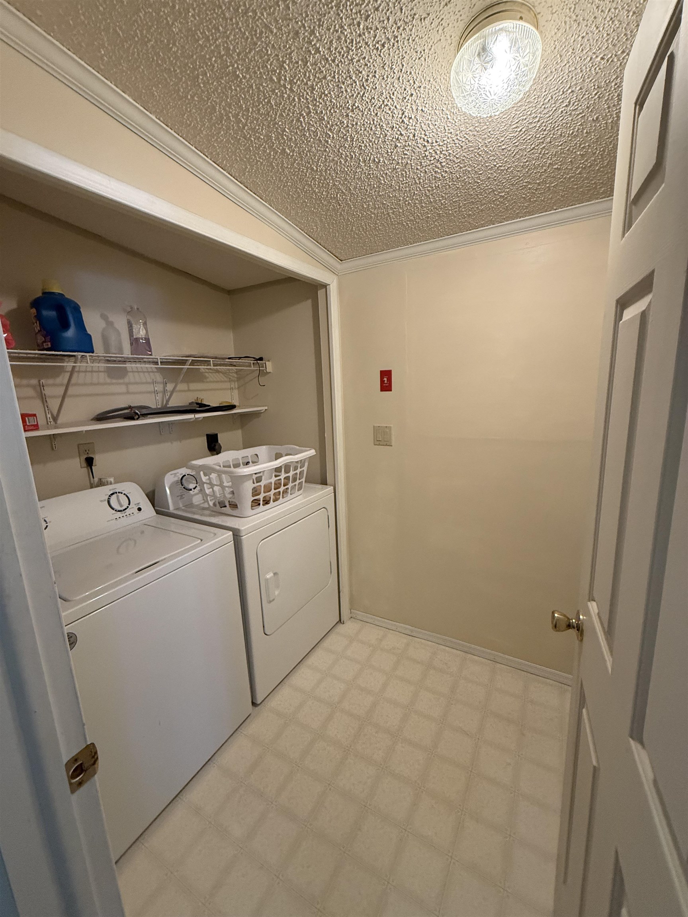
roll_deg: +2.4
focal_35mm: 14
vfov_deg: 102.1
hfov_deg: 85.7
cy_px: 458
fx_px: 371
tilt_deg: -10.4
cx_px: 344
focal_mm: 2.22
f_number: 2.2
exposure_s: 1/60
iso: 400
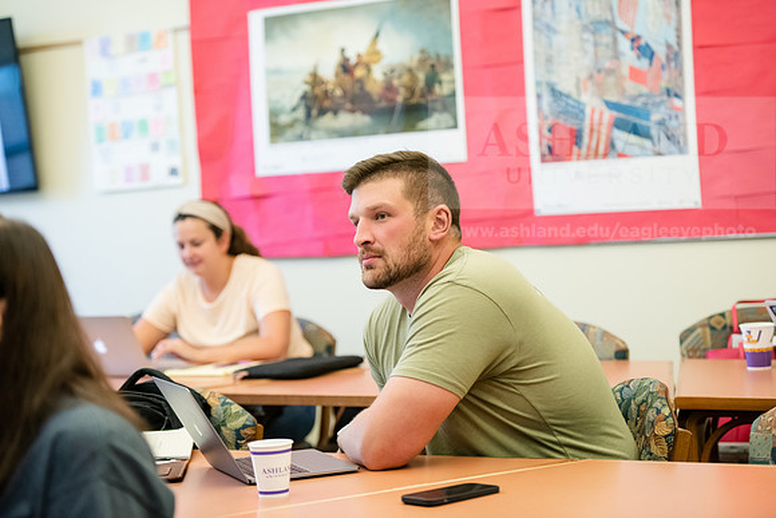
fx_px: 1940
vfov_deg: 15.2
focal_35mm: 90
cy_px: 259
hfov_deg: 22.6
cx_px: 388
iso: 2500
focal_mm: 90
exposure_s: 1/200
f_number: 3.2
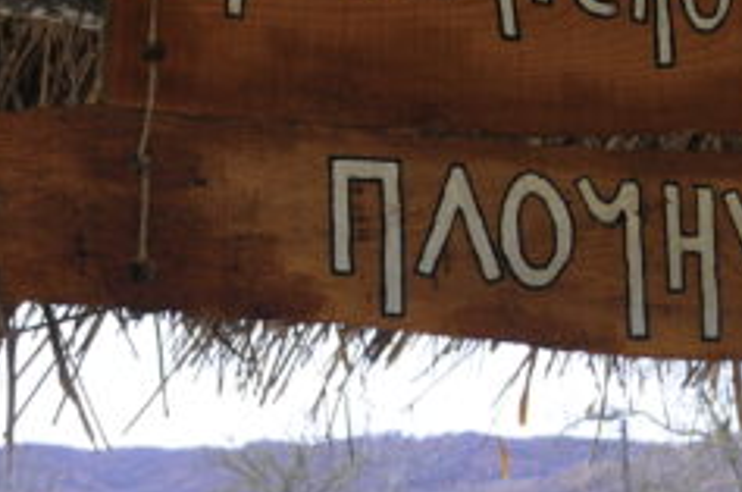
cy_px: 251
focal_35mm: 107
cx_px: 839
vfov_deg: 12.7
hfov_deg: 18.3
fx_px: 2201
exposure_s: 1/30
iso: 400
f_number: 7.1
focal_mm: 22
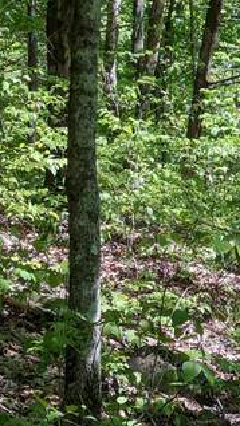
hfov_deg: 7.4
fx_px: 1787
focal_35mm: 158
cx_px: 467
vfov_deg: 13.6
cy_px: 277
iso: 42
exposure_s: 1/400
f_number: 1.85
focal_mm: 6.81
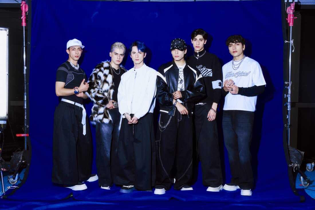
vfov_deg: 27.5
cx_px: 158
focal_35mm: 49
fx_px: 430
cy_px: 105
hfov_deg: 40.3
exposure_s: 1/160
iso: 800
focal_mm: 49.1
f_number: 6.3
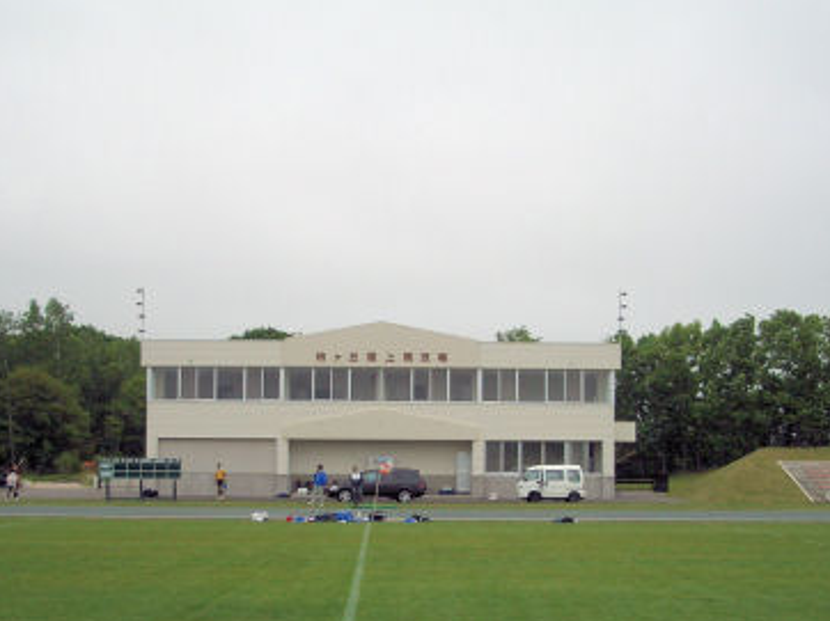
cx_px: 360
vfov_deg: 25.1
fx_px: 1390
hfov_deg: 33.2
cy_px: 396
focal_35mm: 58
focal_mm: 6.8
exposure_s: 1/320
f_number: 2.8
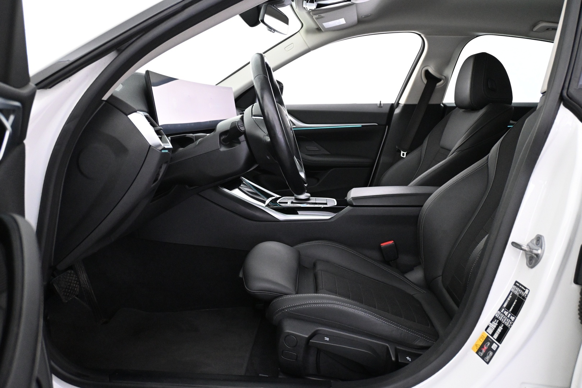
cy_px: 194
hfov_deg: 63.2
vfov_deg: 44.6
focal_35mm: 29
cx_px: 291
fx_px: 473
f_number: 3.8
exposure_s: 1/60
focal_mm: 19.5
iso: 4000
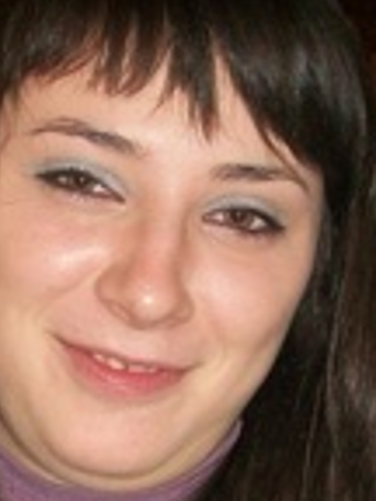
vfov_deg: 15.5
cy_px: 591
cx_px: 108
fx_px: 1781
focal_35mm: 123
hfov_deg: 12.0
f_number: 2.8
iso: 120
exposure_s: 1/60
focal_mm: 5.7
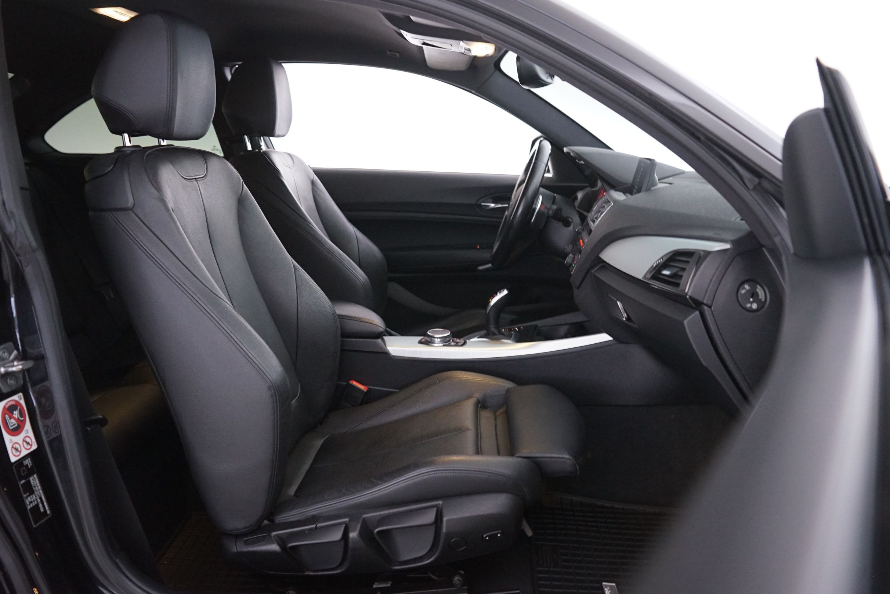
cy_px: 301
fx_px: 816
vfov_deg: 40.0
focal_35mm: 33
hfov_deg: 57.2
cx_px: 453
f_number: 4.5
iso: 4000
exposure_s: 1/10
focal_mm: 32
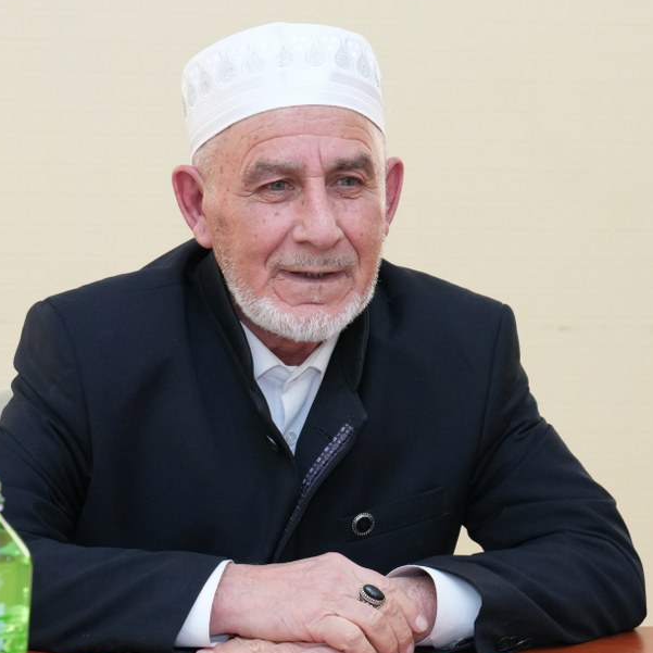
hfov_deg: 13.8
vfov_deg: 13.8
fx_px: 2689
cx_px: 302
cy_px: 354
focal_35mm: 126
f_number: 5
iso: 1600
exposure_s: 1/200
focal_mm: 58
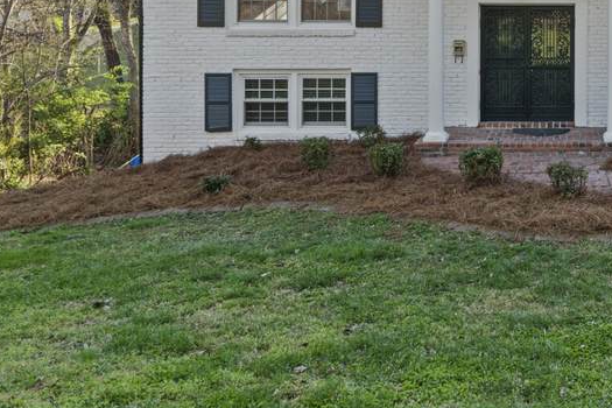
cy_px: -17
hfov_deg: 43.3
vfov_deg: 30.4
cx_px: 570
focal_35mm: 40
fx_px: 684
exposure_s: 1/60
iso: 400
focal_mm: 11
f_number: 9
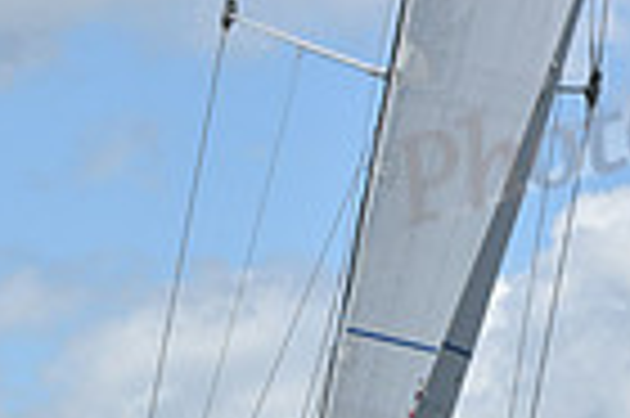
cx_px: 166
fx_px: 6537
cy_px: 820
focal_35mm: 374
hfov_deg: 5.5
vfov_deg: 3.6
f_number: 8
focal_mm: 90
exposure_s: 1/1250
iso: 320
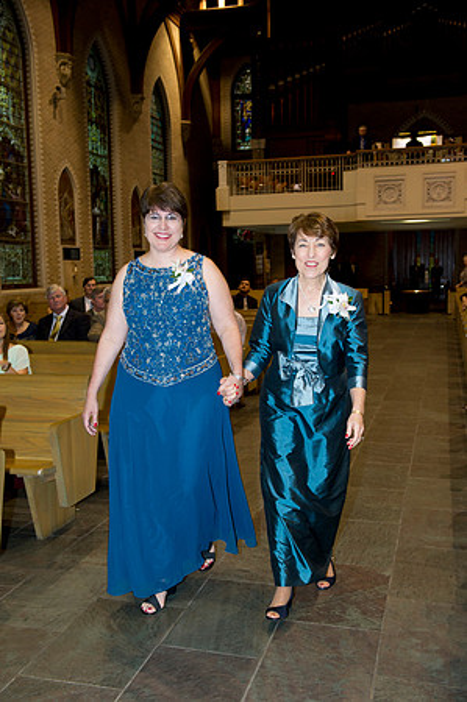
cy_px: 351
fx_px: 741
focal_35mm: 38
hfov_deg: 35.0
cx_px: 234
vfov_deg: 50.7
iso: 1250
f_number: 4.5
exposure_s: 1/60
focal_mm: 38
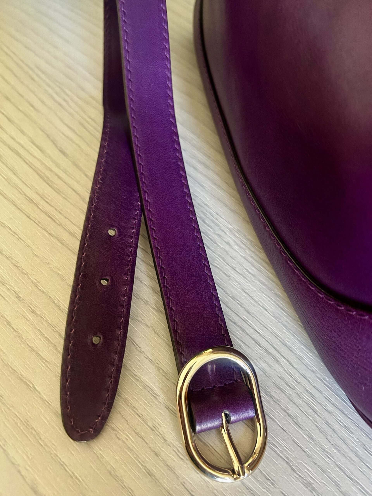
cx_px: 186
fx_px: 373
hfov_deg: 53.1
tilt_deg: -54.2
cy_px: 248
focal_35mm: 26
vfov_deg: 67.3
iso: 500
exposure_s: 1/60
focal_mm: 5.7
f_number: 1.5
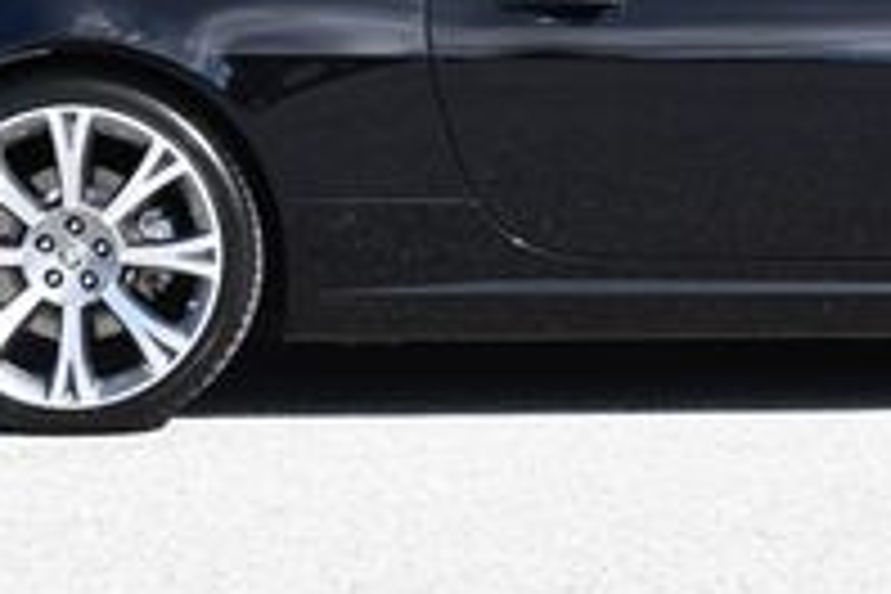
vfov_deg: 7.5
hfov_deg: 11.3
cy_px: -198
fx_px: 4479
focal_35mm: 181
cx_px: 752
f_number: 8
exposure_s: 1/250
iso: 200
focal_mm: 28
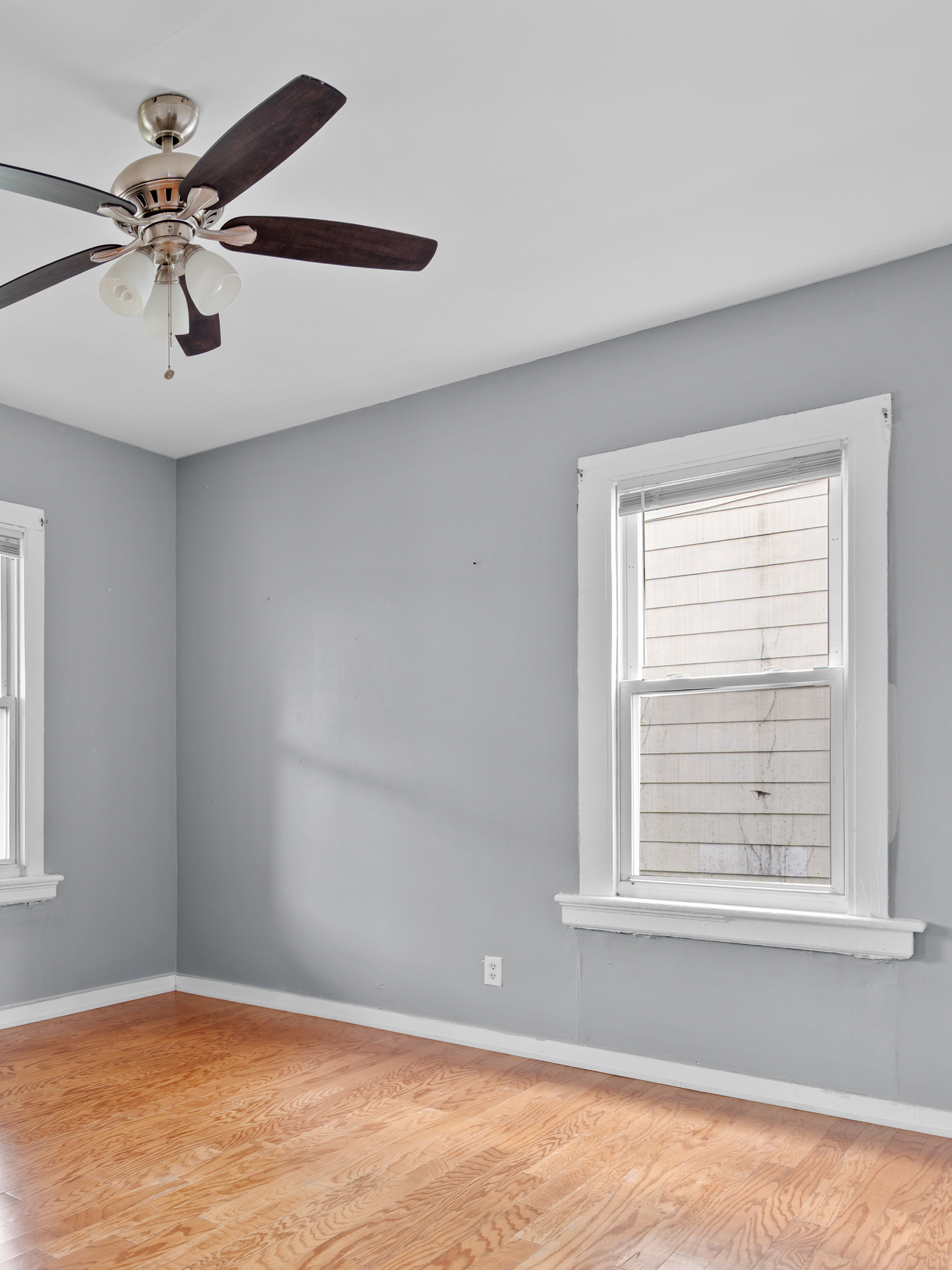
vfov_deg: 62.9
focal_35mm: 28
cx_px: 68
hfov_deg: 44.5
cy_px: 758
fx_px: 1027
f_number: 9
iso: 200
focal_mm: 16
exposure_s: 4
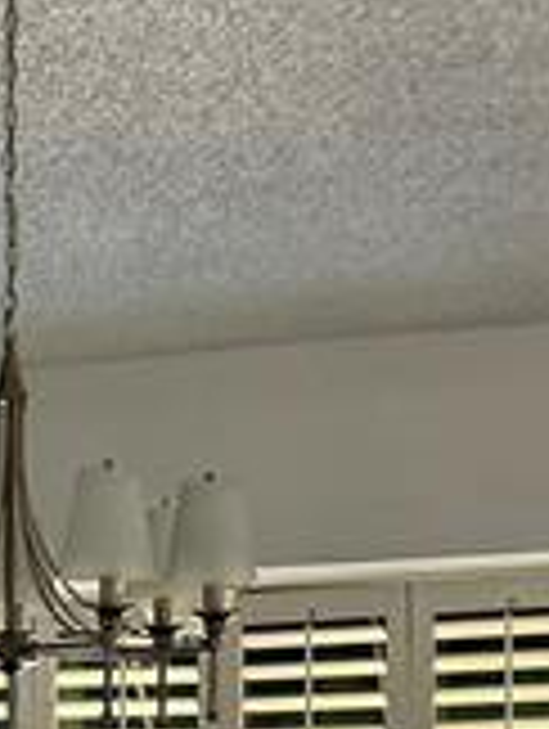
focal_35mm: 123
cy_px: 927
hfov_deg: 11.7
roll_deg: +0.4
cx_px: -207
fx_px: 2594
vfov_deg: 15.3
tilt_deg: -1.0
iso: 100
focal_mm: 5.7
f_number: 1.5
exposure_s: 1/121
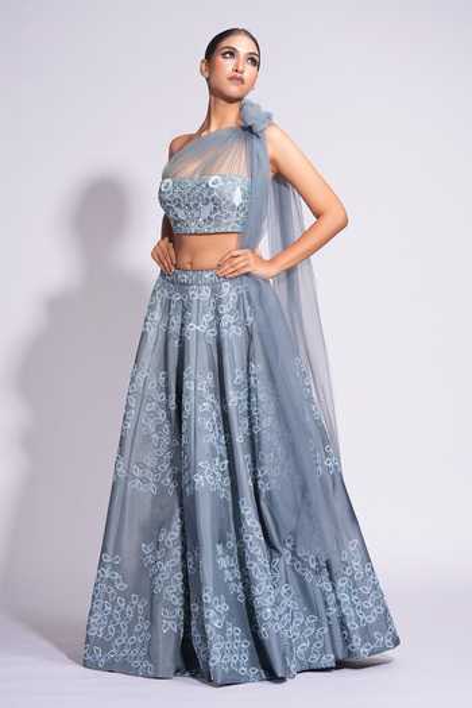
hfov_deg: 19.5
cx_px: 236
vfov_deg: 28.8
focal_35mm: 70
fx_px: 1377
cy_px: 354
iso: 200
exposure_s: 1/160
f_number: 7.1
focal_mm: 70
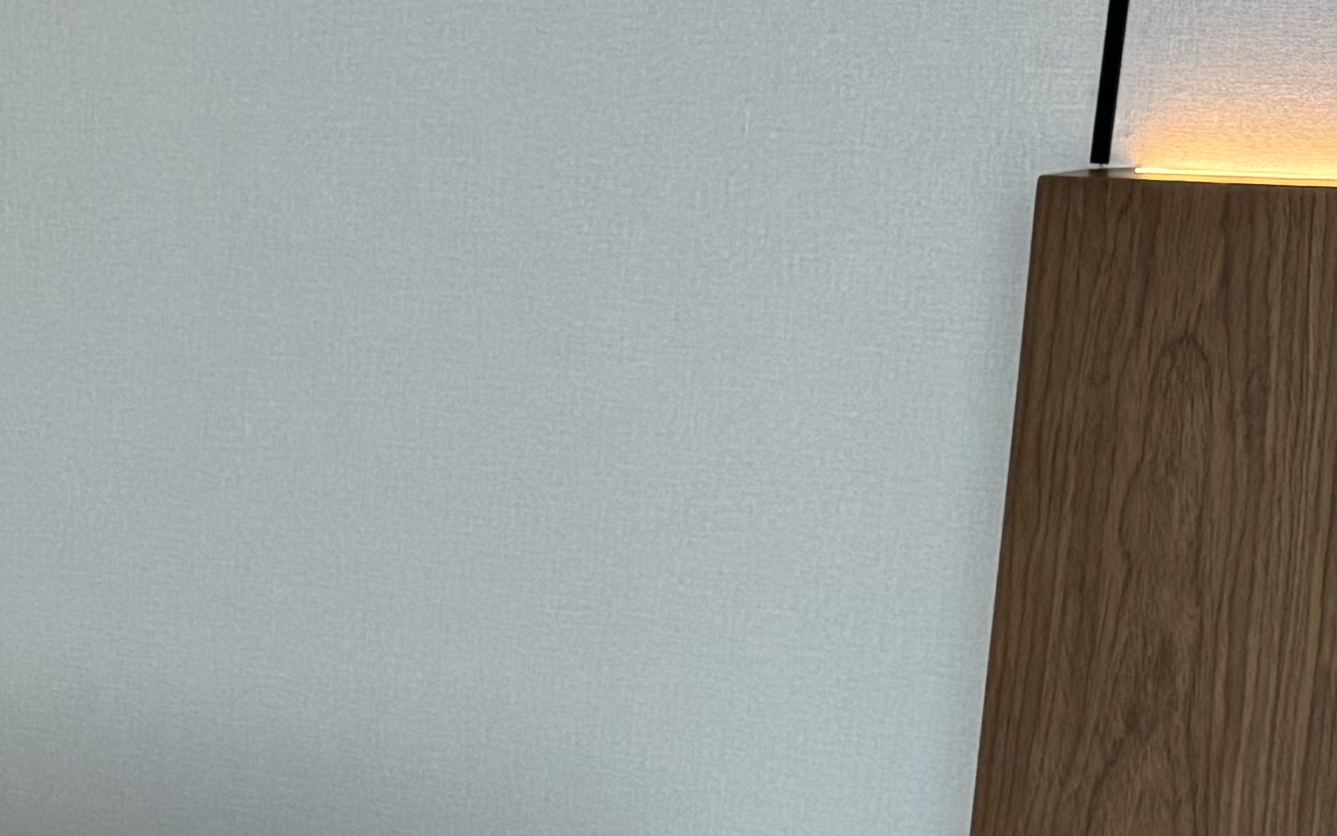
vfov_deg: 11.3
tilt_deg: -22.6
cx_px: -155
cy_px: 1483
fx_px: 3936
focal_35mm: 108
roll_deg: +1.1
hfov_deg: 18.5
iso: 160
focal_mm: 6.76
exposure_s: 1/121
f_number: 1.78
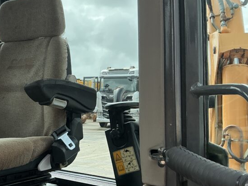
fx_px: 373
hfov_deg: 34.5
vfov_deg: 27.9
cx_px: 18
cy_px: 120
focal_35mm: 52
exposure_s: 1/728
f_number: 1.8
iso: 25
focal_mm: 3
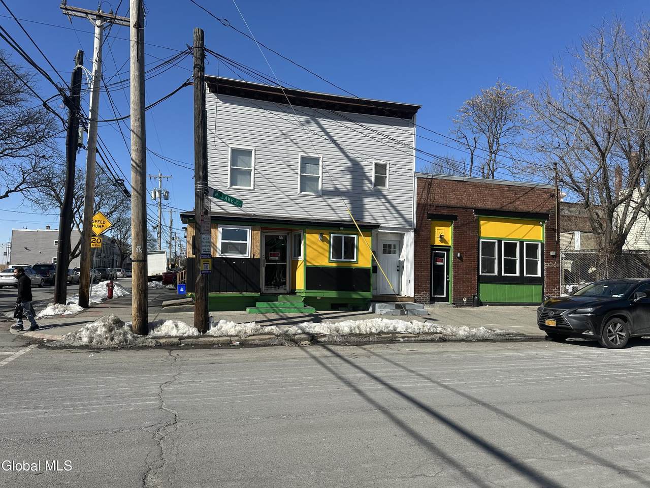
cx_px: 325
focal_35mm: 24
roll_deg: -2.2
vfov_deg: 56.8
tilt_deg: +2.7
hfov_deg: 71.6
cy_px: 244
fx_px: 451
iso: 80
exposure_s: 1/6211
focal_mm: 6.86
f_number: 1.78
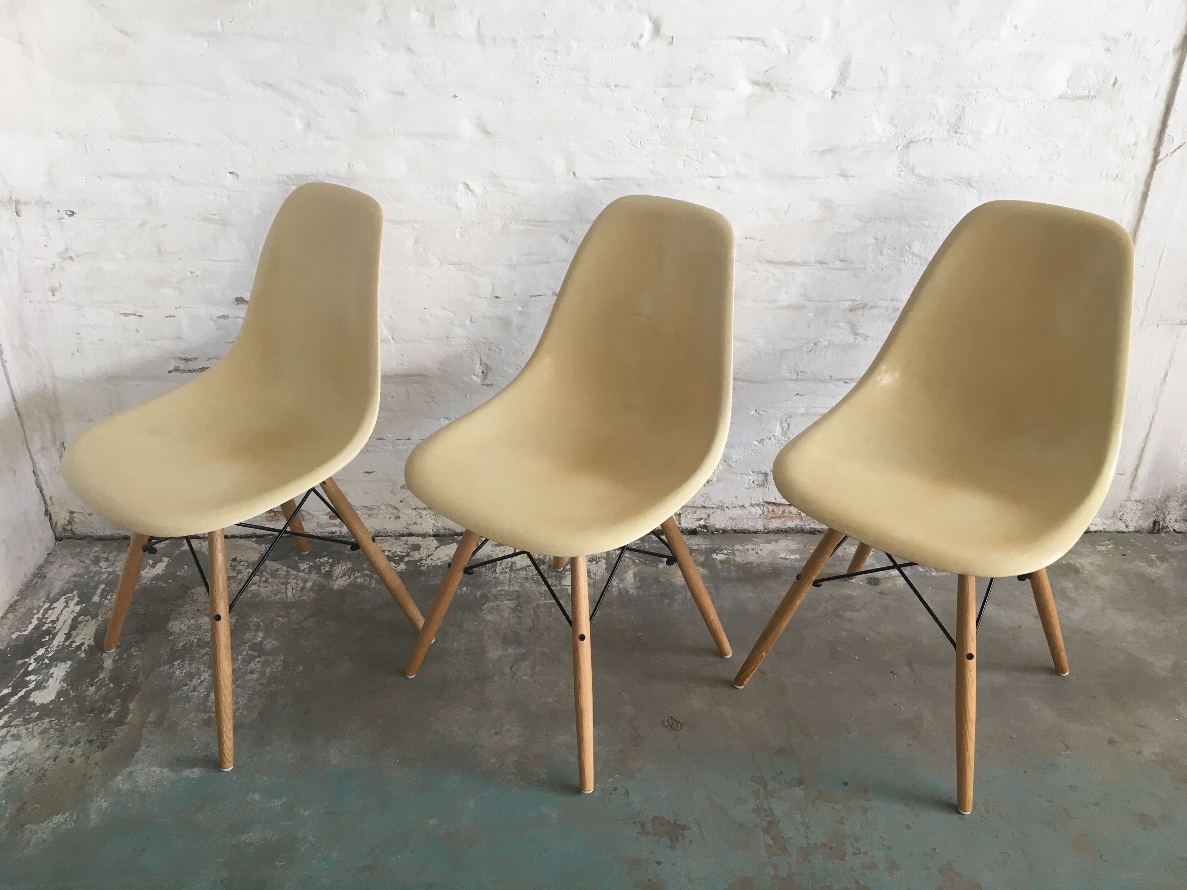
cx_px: 594
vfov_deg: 48.2
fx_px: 994
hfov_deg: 61.7
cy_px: 445
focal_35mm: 29
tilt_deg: -29.3
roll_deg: +0.0
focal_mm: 4.15
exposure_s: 1/33
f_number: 2.2
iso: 32
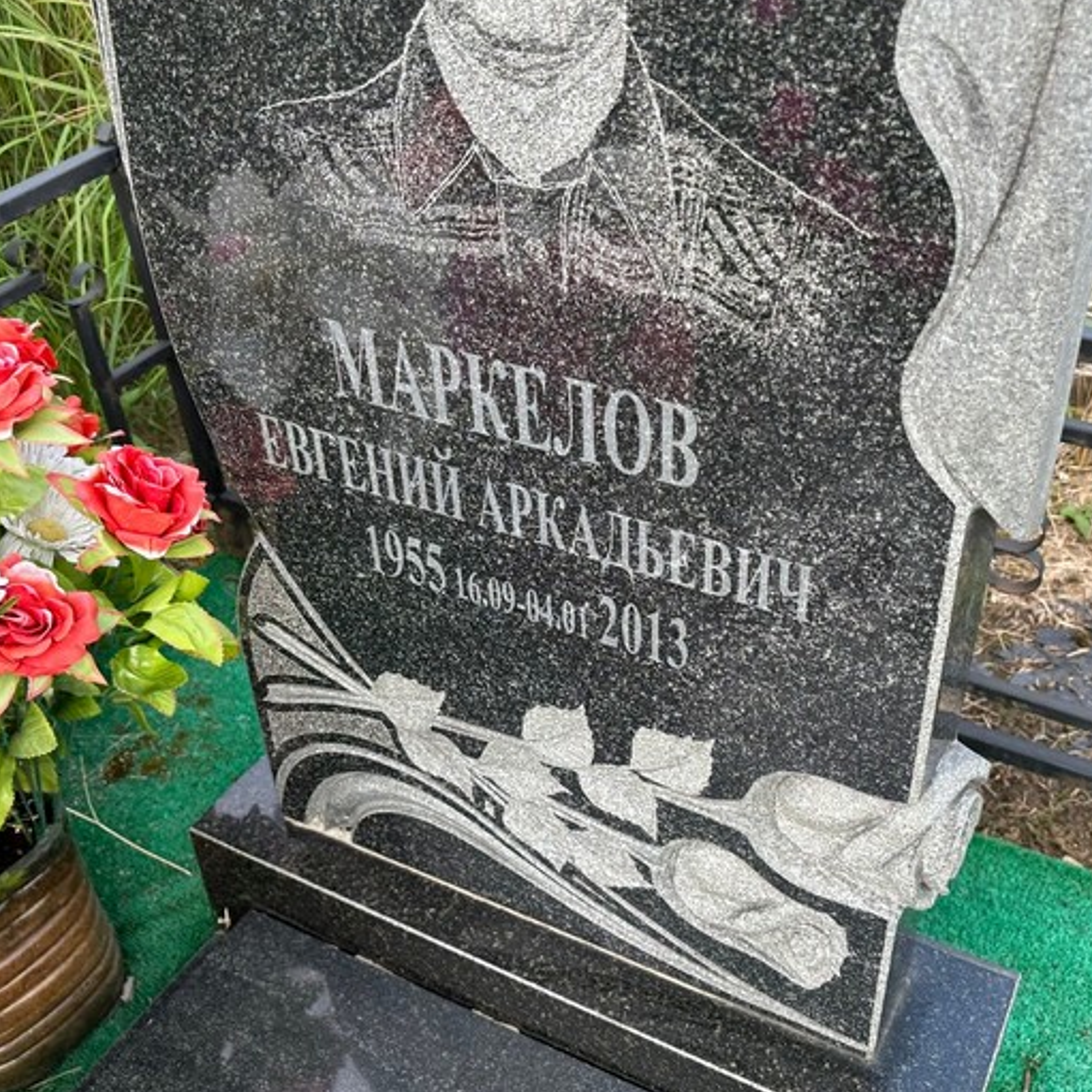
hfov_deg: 46.0
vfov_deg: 46.0
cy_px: 543
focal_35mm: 36
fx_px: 1285
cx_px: 611
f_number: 1.6
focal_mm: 5.96
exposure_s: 1/419
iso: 50
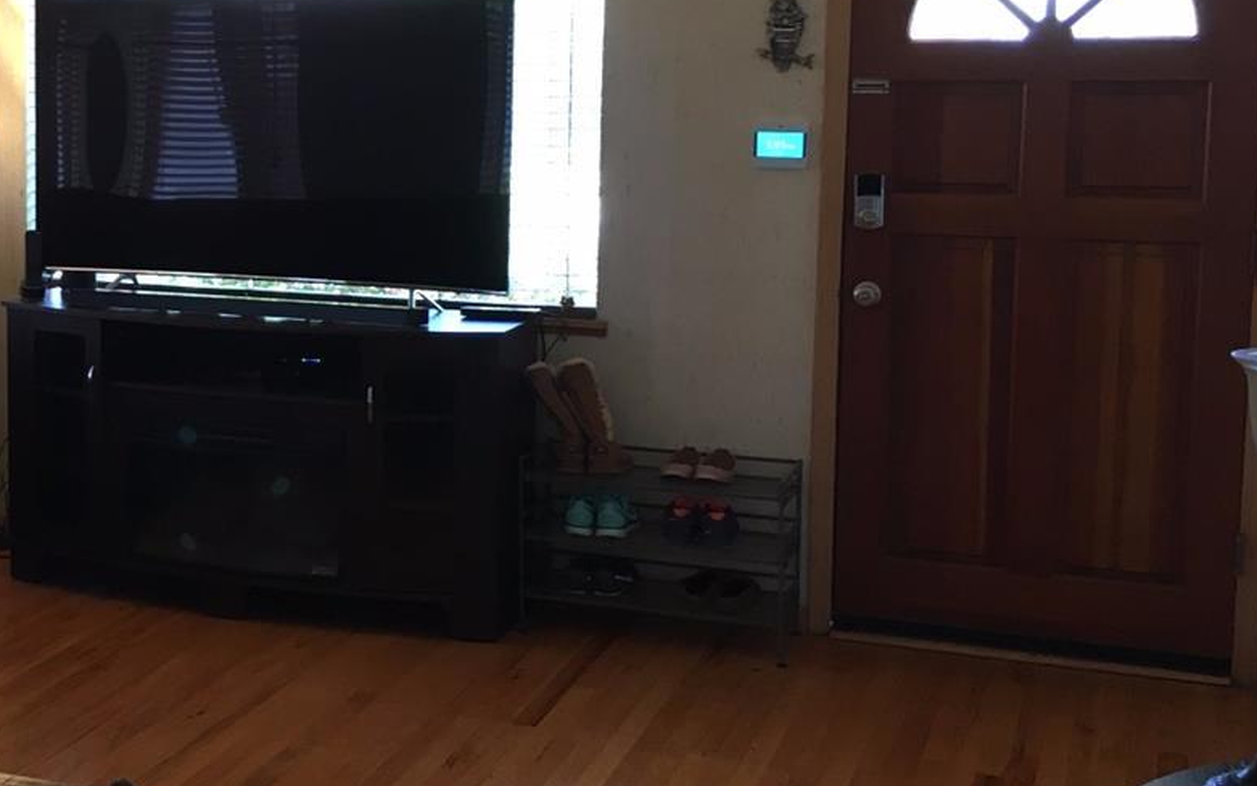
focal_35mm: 59
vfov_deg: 21.9
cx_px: 90
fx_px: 2021
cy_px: 292
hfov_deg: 32.6
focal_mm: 4.15
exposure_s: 1/30
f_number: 2.2
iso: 64
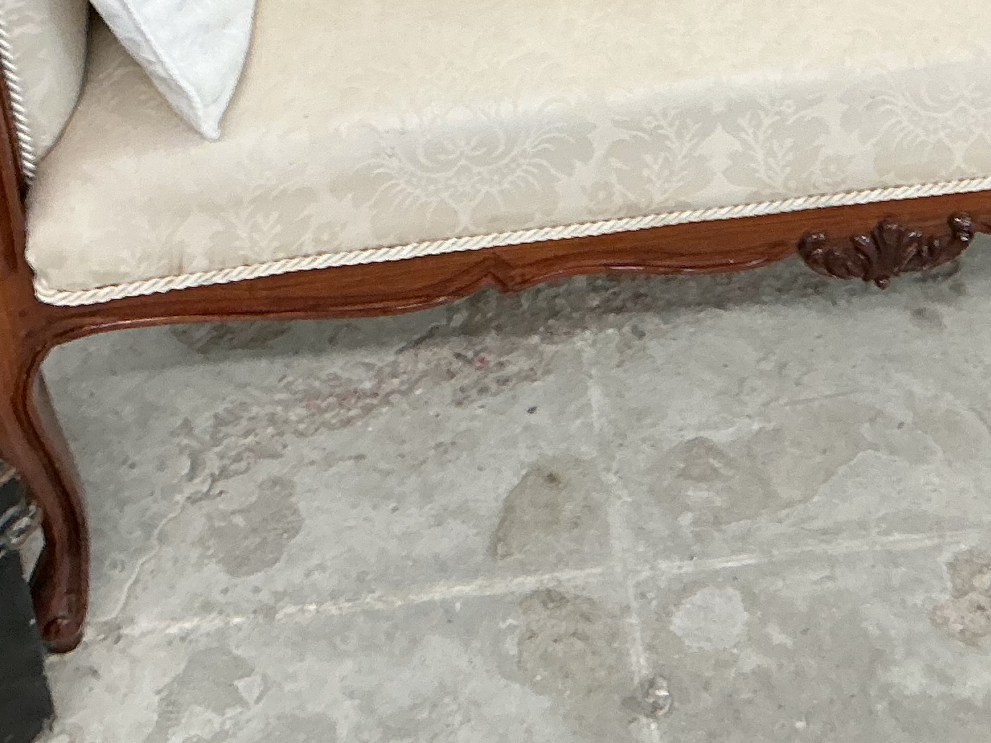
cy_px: -132
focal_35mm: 78
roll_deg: -5.3
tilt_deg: -36.8
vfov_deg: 18.0
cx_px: 738
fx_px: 2233
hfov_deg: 24.8
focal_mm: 3
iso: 64
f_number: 1.8
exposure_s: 1/50
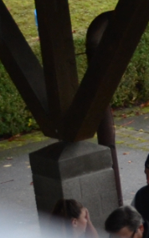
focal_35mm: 286
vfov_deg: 7.3
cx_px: 646
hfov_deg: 4.2
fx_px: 1859
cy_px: 104
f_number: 4.5
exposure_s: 1/80
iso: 400
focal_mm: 26
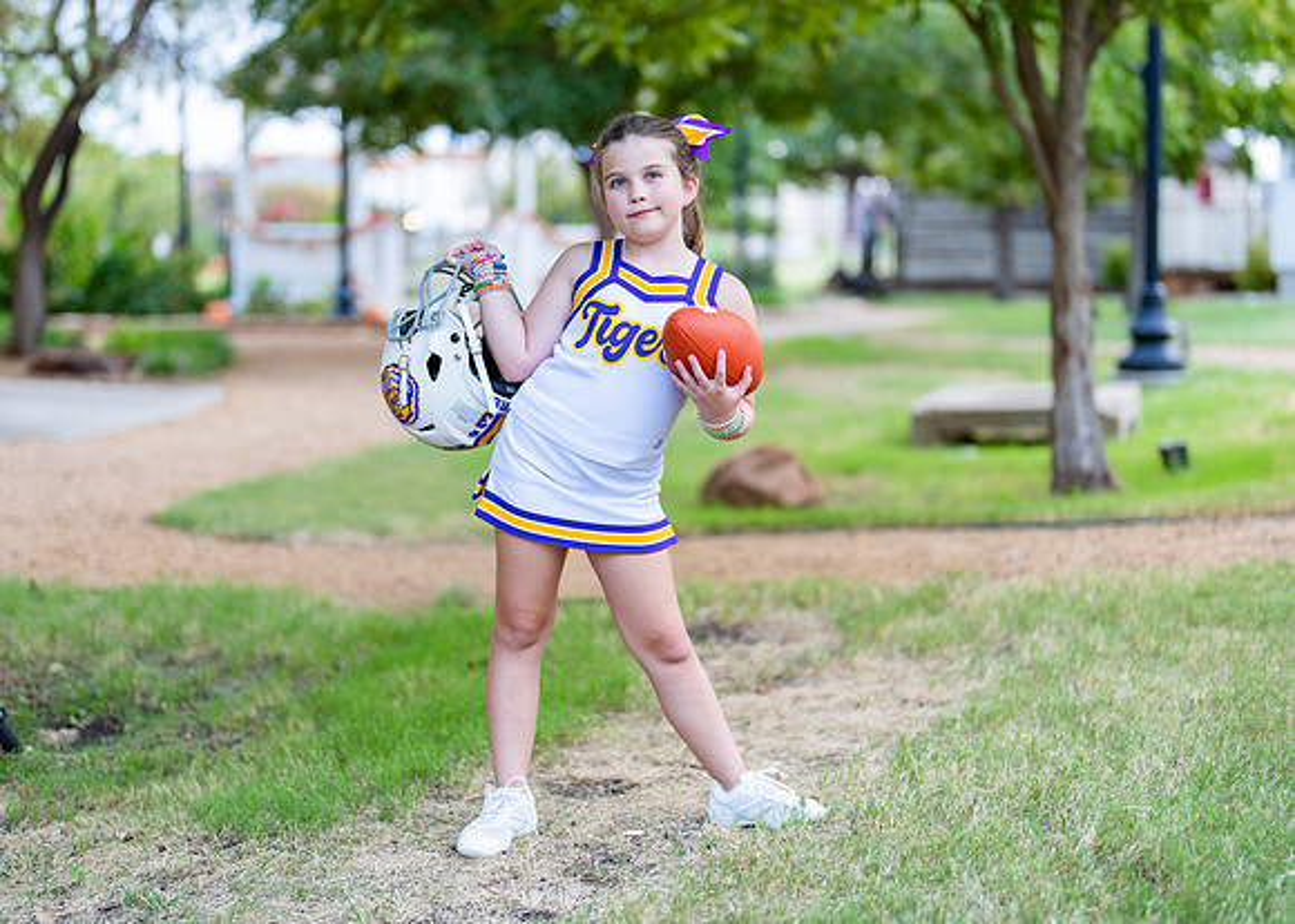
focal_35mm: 56
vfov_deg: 25.4
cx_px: 638
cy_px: 445
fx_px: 2052
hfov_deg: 35.0
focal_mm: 50
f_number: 1.2
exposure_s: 1/400
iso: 400
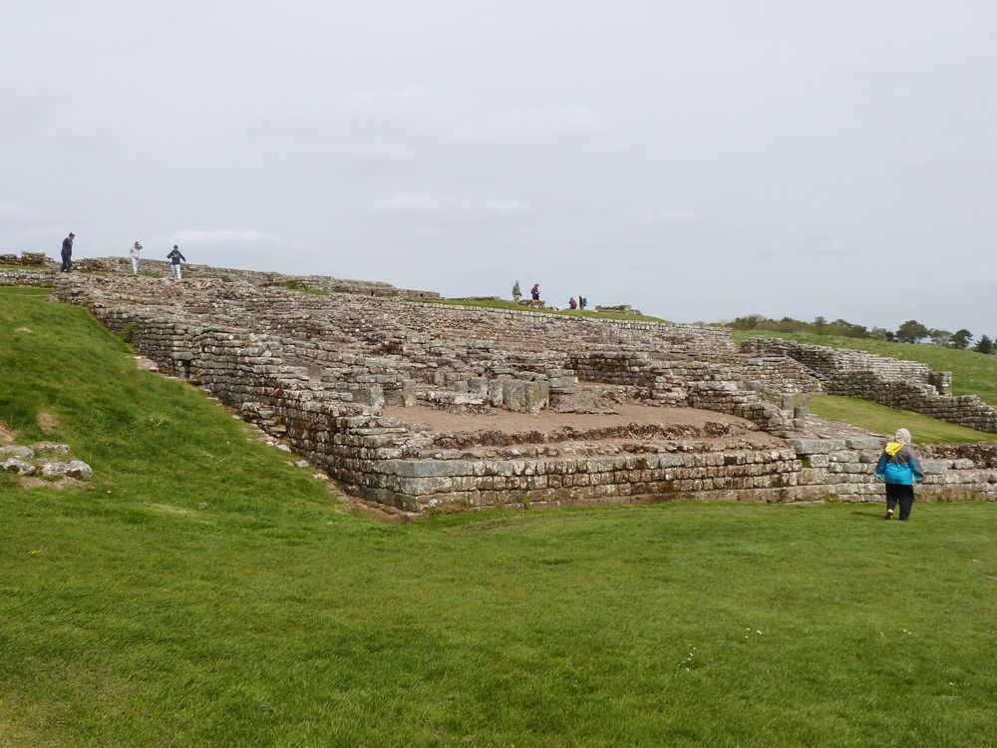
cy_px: 374
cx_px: 498
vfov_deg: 42.9
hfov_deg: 55.4
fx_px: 950
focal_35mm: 33
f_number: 5.6
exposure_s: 1/640
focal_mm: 5.9
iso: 100
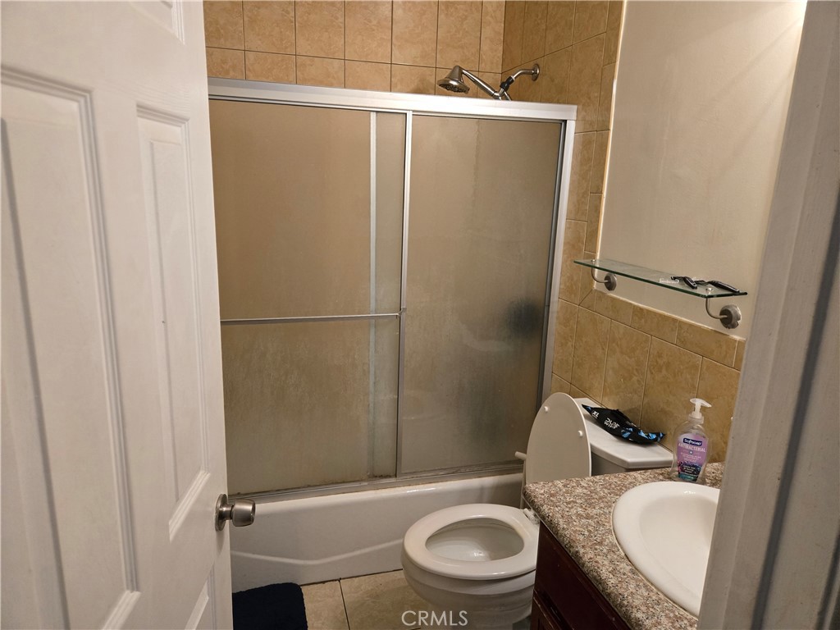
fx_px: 558
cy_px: 315
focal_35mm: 23
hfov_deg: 73.9
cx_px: 420
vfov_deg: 58.9
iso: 800
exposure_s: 1/120
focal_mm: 5.4
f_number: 1.8
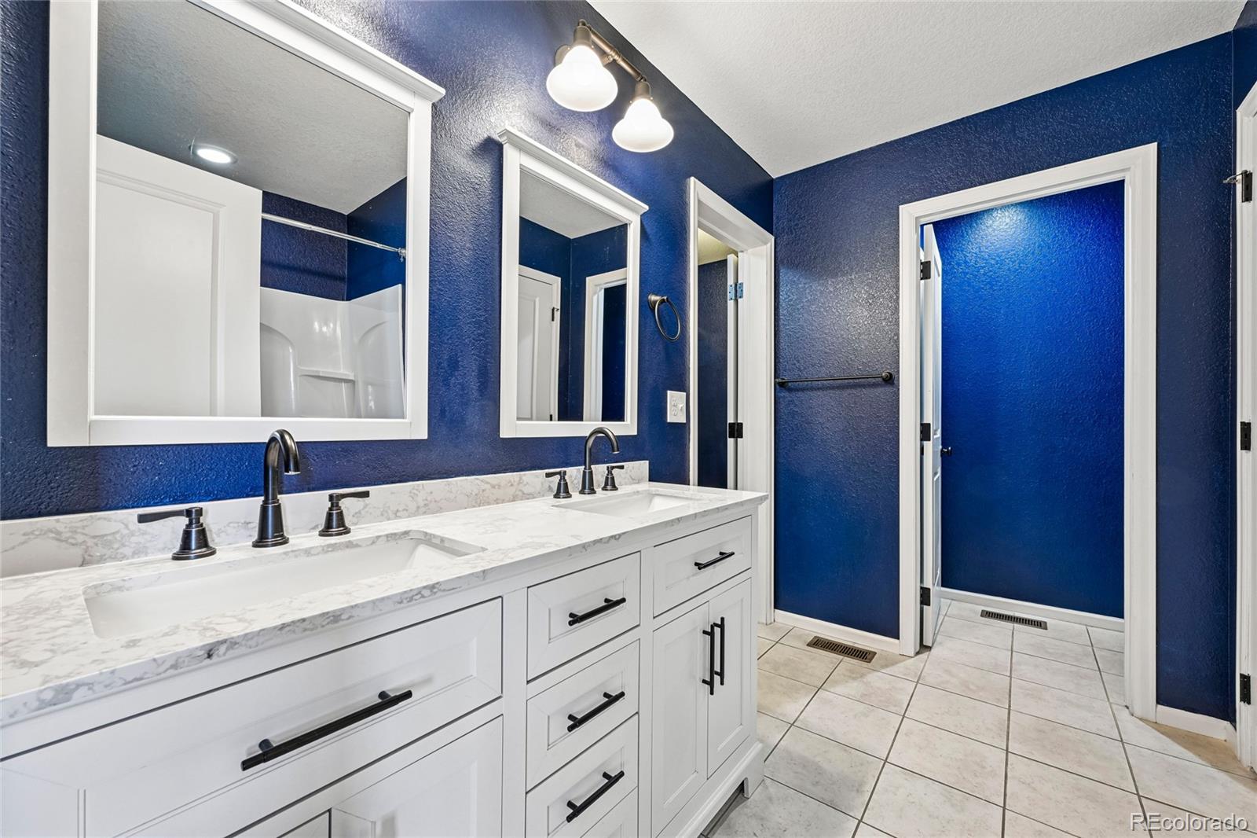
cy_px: 419
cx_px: 628
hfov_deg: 104.3
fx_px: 489
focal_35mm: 14
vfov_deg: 81.2
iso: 400
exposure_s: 1/2.5
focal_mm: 14
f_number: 11
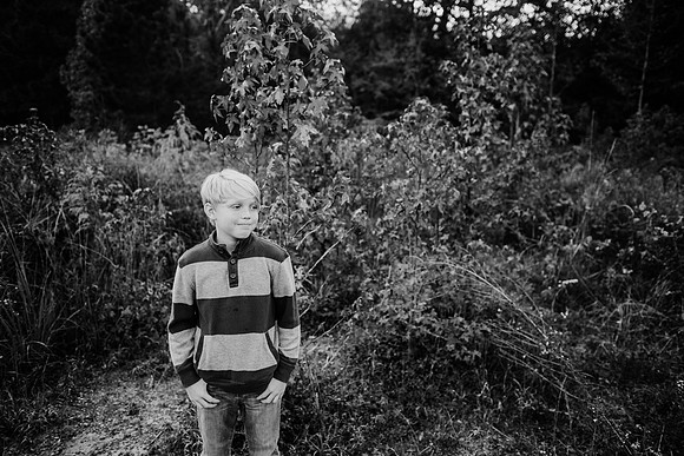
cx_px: 342
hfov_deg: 73.7
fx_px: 456
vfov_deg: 53.2
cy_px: 228
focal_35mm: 24
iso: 200
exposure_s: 1/800
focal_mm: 24
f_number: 2.5
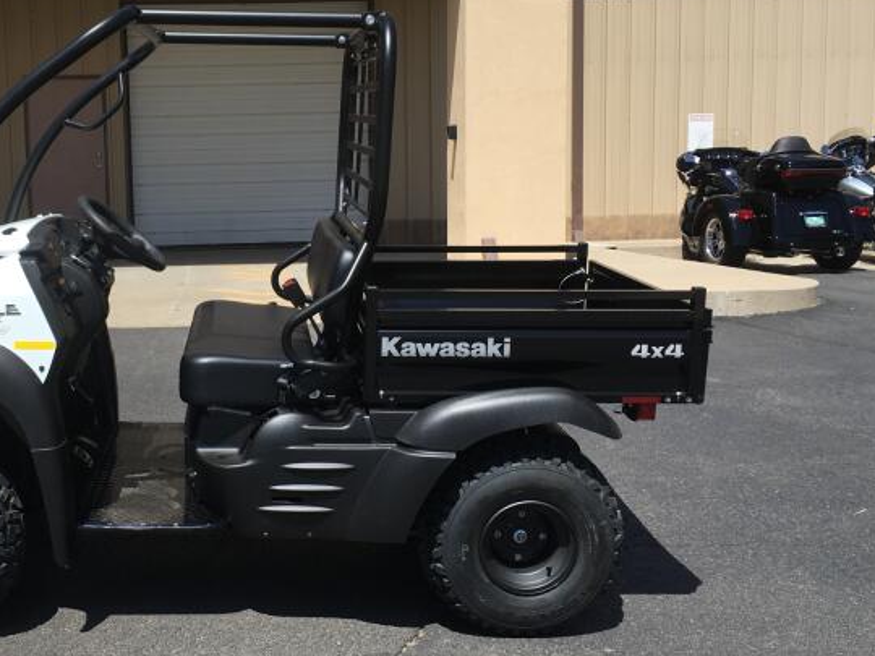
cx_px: 272
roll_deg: +1.2
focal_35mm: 43
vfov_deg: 33.6
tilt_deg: -5.4
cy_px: 314
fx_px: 1087
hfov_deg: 43.1
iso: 25
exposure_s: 1/1451
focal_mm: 4.15
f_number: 2.2
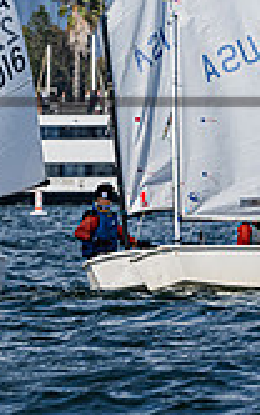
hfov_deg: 1.5
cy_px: 161
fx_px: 9994
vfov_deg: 2.4
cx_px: -432
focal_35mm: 883
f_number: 9
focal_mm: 240
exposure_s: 1/1250
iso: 320
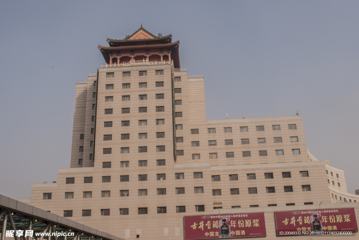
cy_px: 120
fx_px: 359
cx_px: 180
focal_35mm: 36
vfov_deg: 37.0
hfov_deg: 53.1
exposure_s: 1/20
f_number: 25
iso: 100
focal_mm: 24
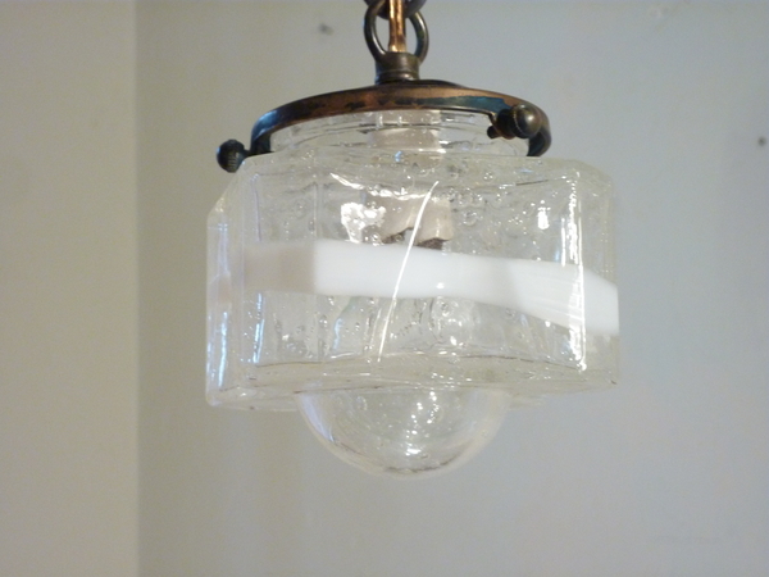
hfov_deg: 30.7
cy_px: 288
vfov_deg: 23.3
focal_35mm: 63
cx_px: 384
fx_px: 1400
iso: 400
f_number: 4
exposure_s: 1/20
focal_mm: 10.3
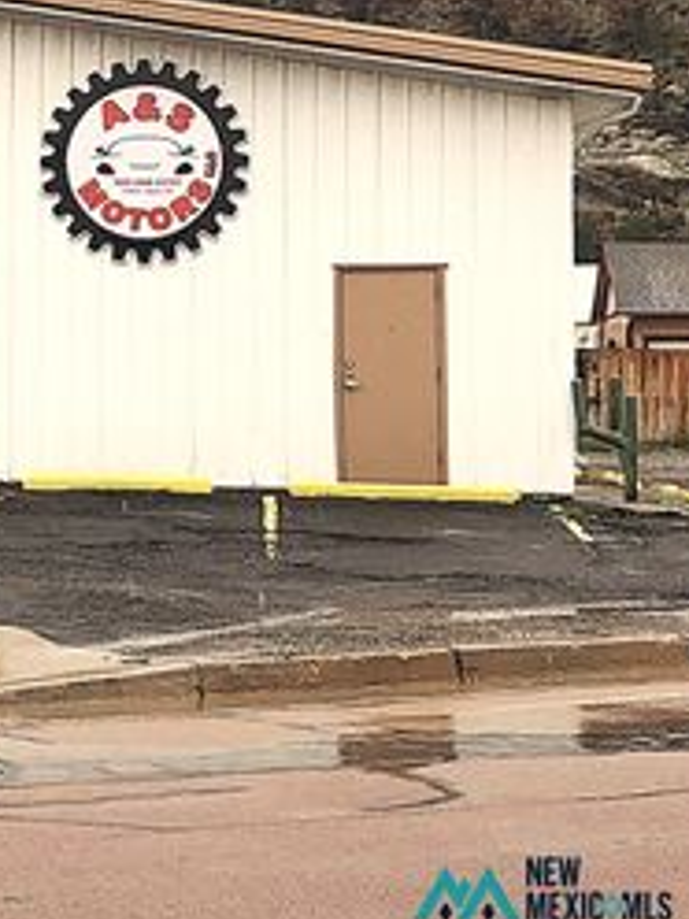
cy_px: 261
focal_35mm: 109
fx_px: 2893
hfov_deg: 13.1
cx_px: -226
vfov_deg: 18.0
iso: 20
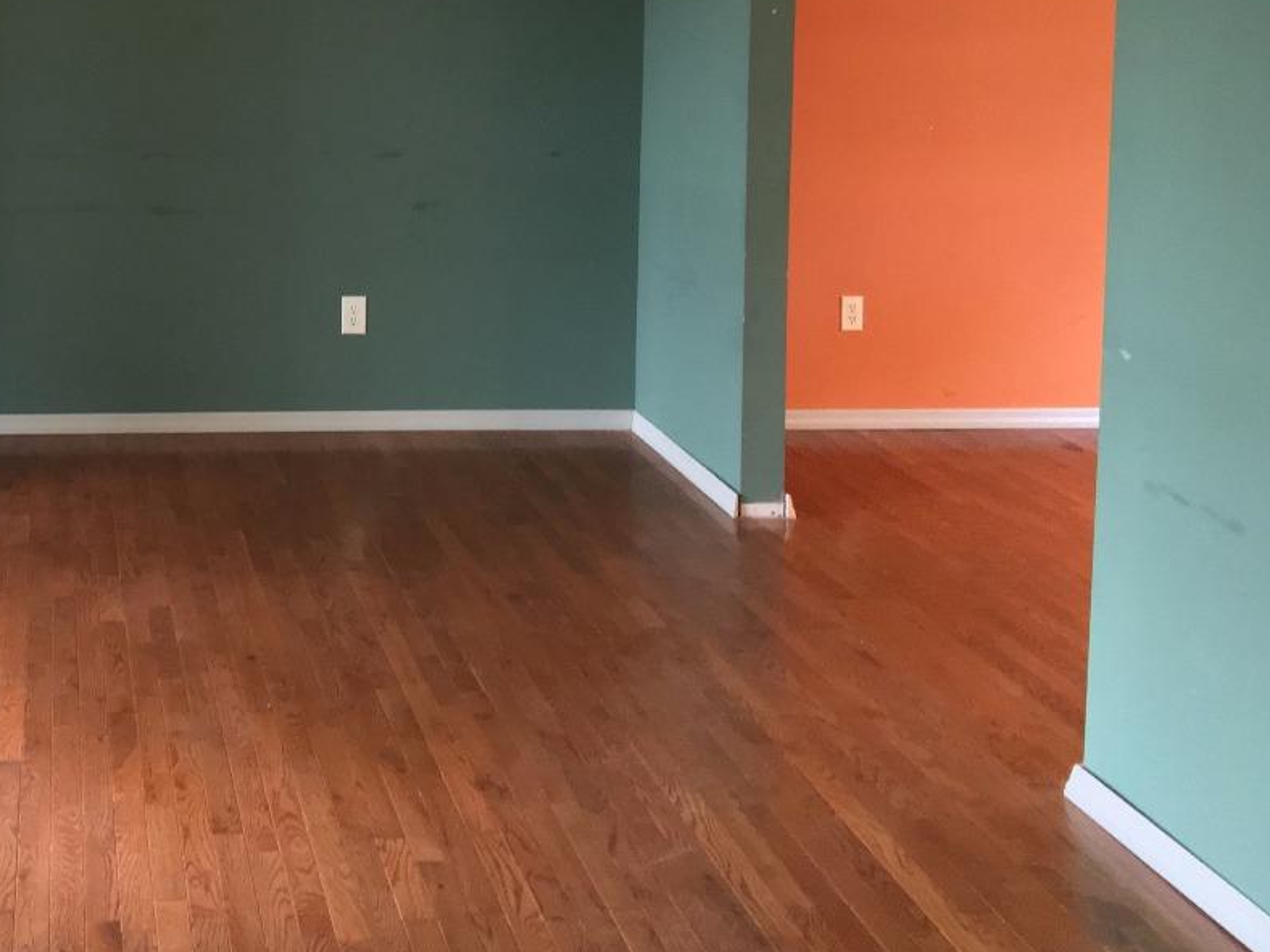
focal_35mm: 53
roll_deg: +0.9
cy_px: 126
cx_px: 139
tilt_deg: -6.2
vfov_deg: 26.7
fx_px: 1944
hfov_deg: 34.3
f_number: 2.2
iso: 200
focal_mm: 4.15
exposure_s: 1/20
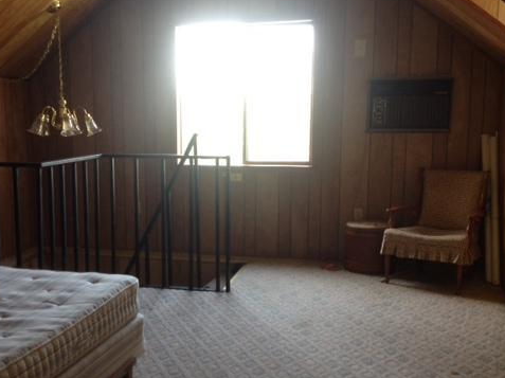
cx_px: 212
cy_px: 213
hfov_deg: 40.3
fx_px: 685
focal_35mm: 47
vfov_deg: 30.8
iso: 80
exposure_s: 1/20
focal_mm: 4.28
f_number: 2.4
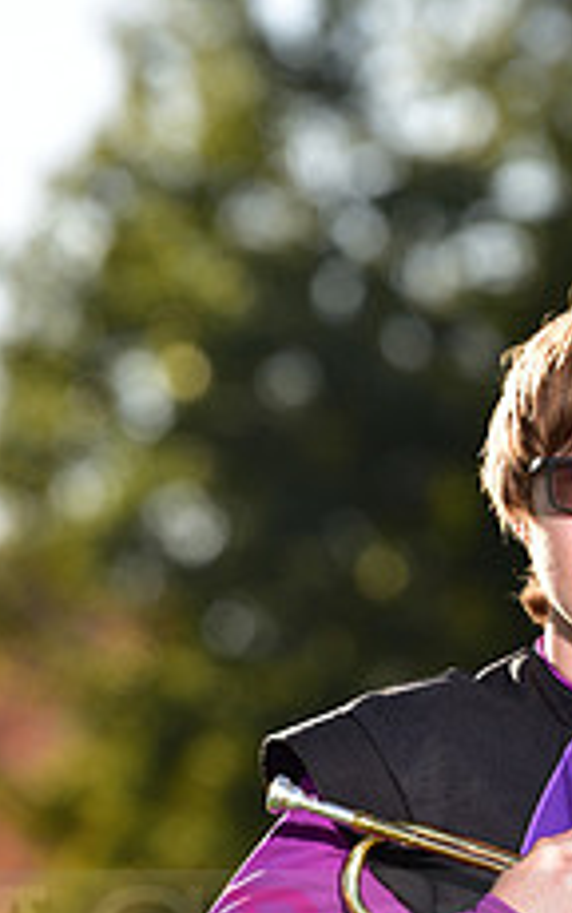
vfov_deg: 4.1
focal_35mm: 514
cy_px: 925
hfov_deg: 2.6
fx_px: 12804
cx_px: 642
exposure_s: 1/250
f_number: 5
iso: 80
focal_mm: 200
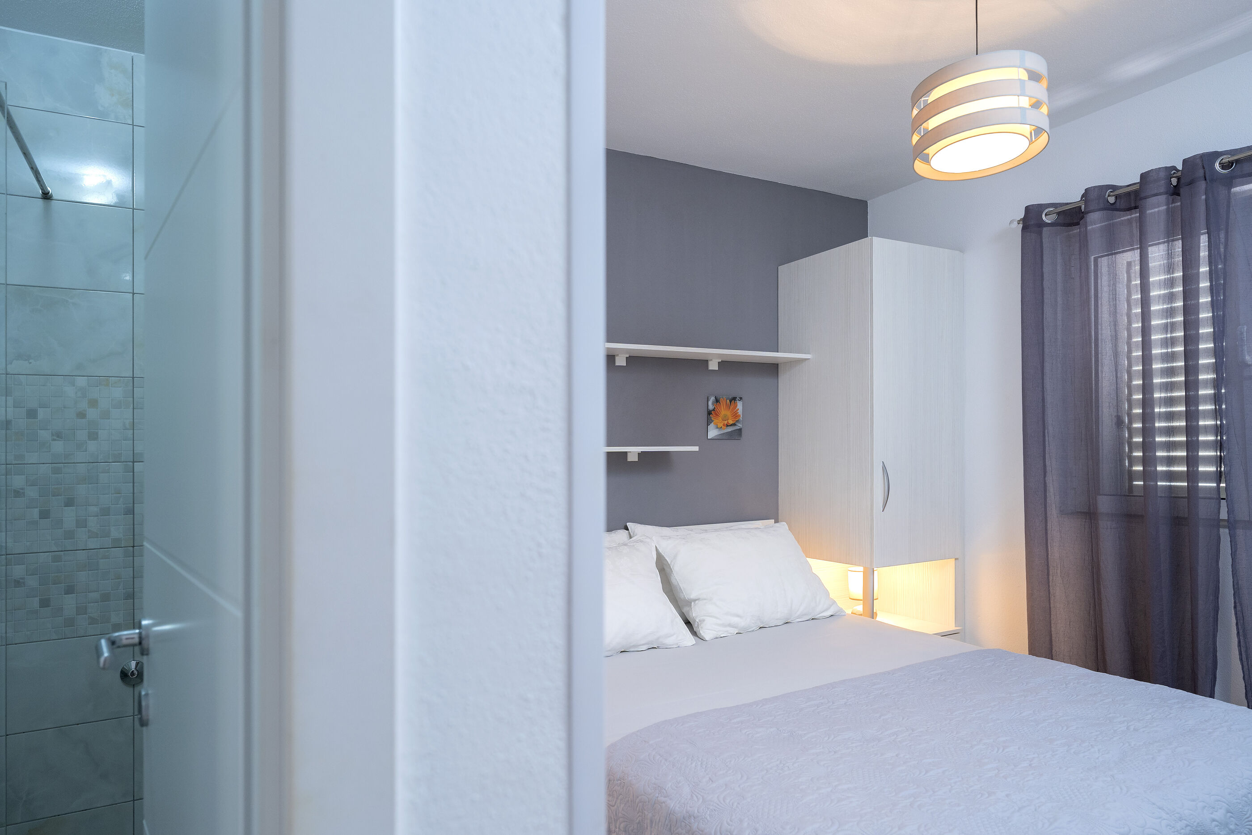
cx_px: 626
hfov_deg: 84.0
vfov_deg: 61.9
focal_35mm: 20
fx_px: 696
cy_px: 418
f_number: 4
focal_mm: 20
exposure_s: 1/40
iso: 640
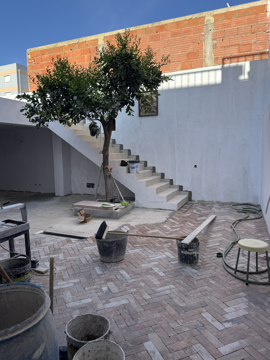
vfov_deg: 69.4
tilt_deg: -6.4
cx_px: 133
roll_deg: +0.0
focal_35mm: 25
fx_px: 260
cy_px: 177
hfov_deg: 54.9
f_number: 1.78
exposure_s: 1/1597
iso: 80
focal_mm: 6.76
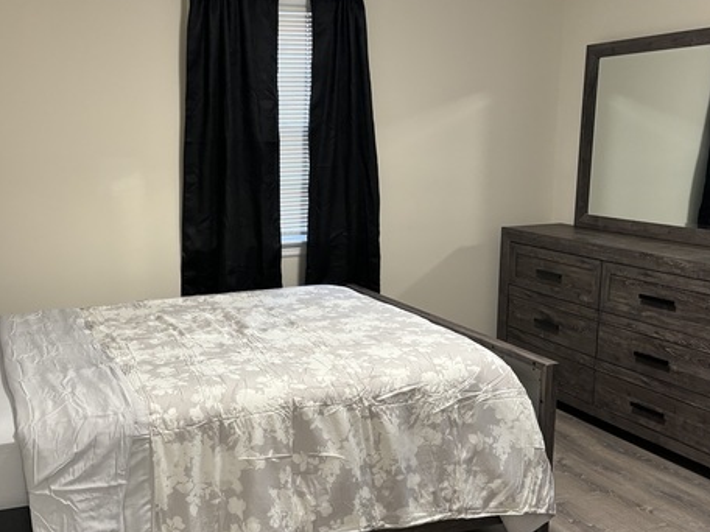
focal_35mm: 38
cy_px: 278
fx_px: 779
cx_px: 276
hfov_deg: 48.6
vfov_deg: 37.7
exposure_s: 1/60
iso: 200
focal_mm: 5.96
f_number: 1.6
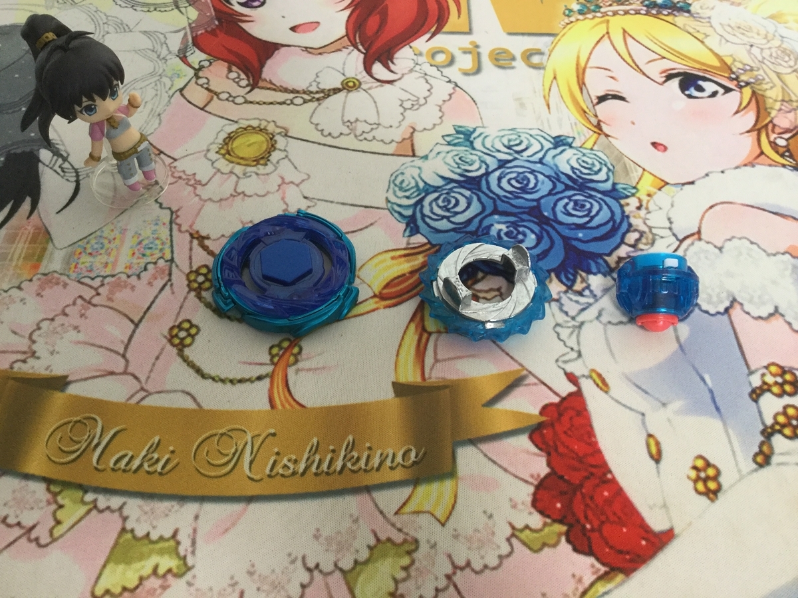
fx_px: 715
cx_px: 399
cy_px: 299
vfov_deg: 45.4
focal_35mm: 31
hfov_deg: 58.4
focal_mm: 3.3
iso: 80
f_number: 2.4
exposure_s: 1/30
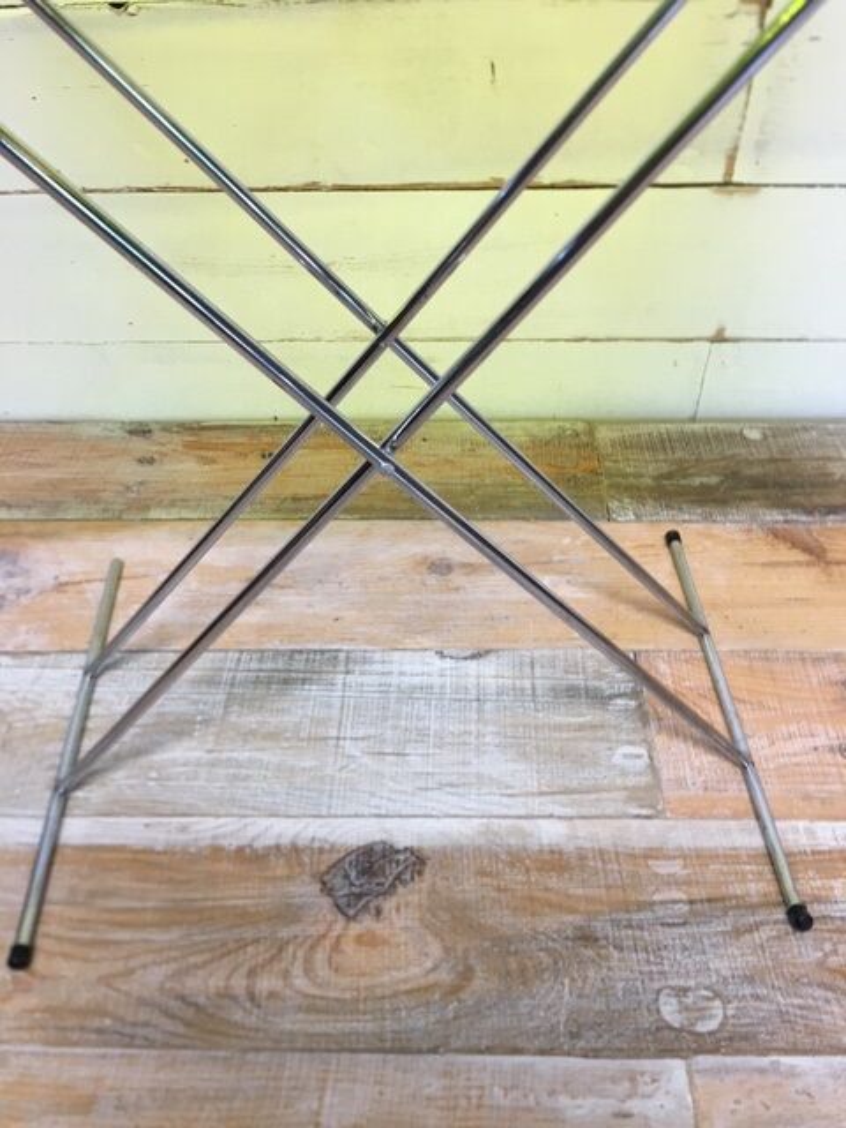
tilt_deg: -44.0
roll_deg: +0.1
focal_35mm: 29
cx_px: 423
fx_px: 945
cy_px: 564
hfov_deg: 48.2
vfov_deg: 61.7
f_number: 2.2
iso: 40
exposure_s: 1/17
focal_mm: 4.15
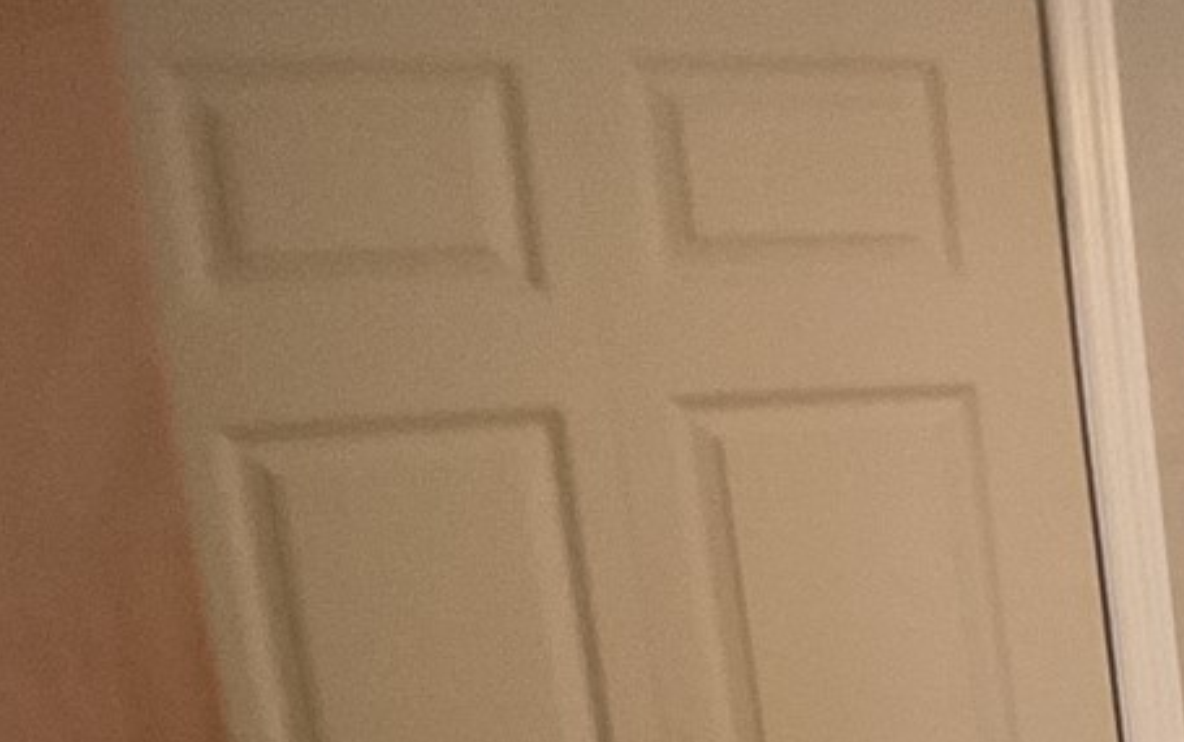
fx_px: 3487
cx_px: 1933
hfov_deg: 16.9
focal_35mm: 108
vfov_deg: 11.5
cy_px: 1179
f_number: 1.8
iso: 250
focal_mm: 3
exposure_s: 1/60
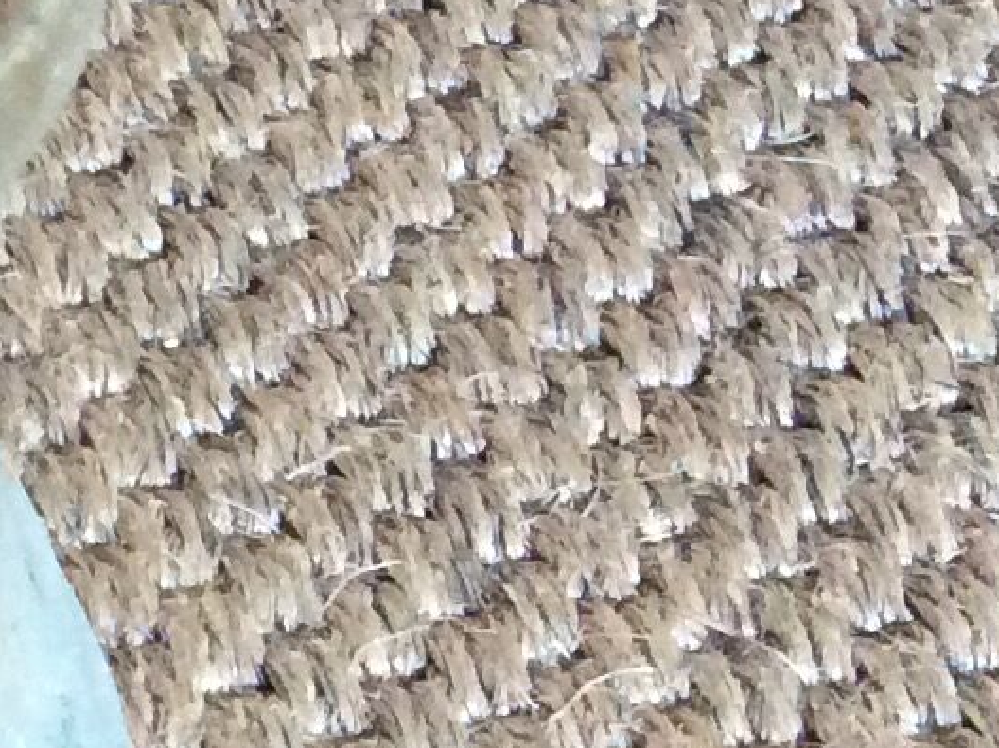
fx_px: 4527
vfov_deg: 9.4
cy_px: 610
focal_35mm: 157
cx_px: -1033
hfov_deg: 11.3
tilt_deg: -47.3
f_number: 2.4
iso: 250
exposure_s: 1/20
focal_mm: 3.3
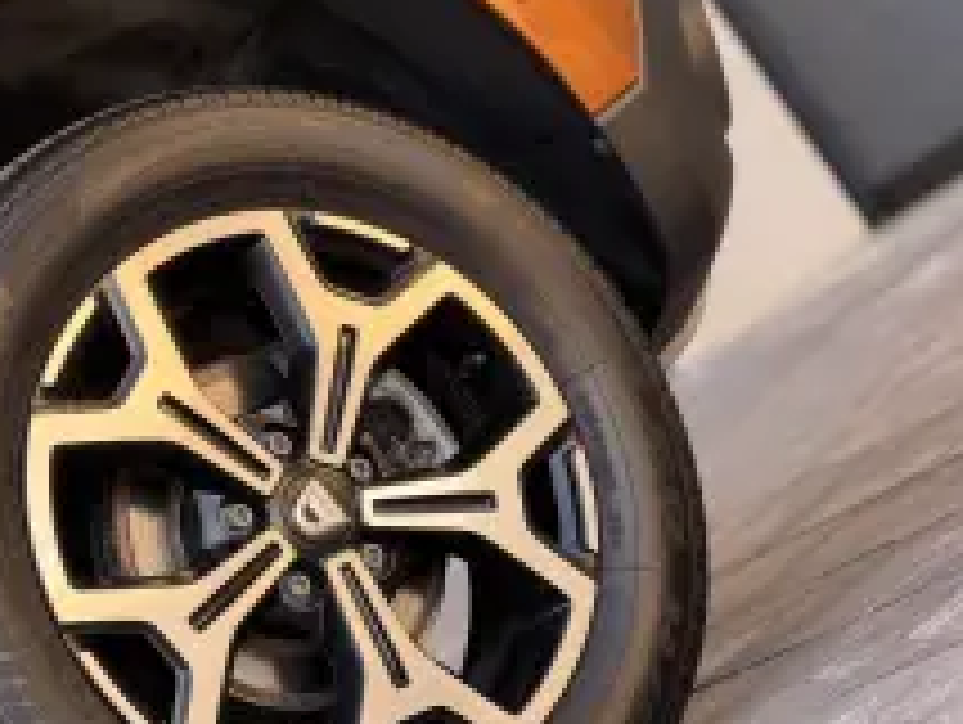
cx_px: 320
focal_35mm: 168
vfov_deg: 8.8
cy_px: 553
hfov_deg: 11.7
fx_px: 4679
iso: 125
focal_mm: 16.89
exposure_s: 1/121
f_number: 2.8
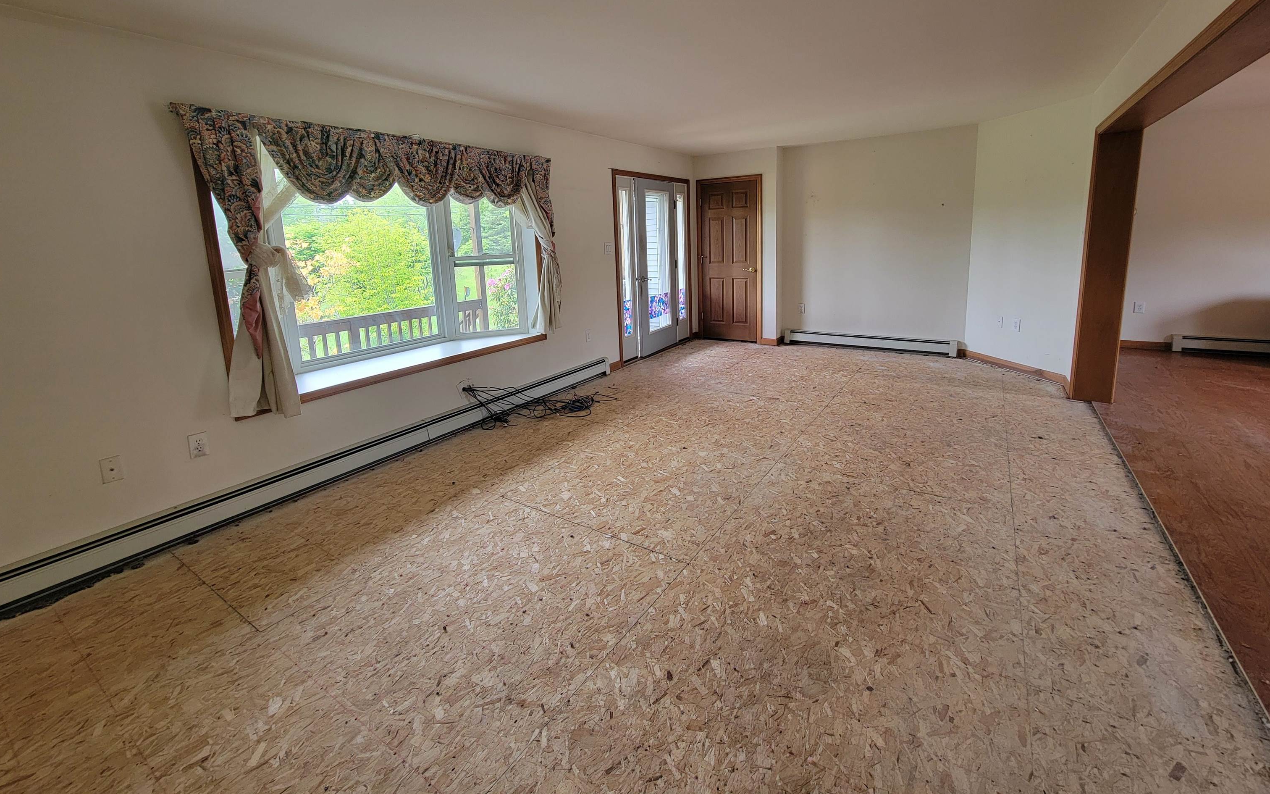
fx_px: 485
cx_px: 634
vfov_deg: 77.7
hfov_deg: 105.3
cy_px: 315
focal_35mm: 14
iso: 80
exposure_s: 1/60
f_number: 2.2
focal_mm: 2.2
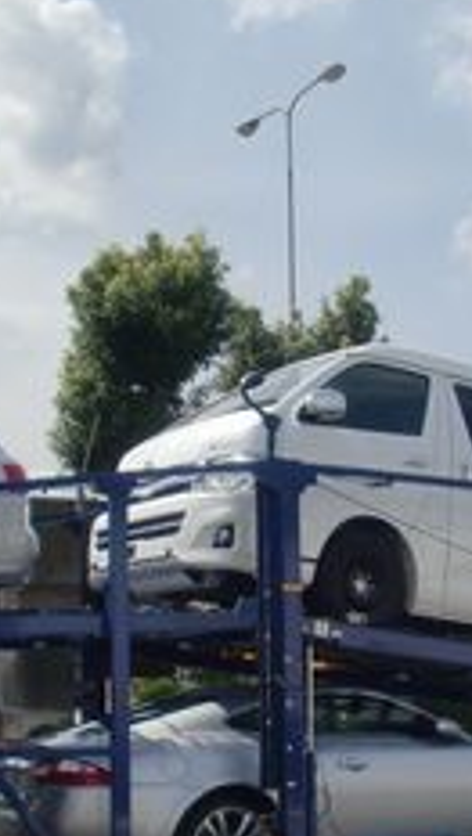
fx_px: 1531
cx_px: 283
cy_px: 541
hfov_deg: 17.5
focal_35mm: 69
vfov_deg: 30.4
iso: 64
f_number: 7.8
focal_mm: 4.65
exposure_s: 1/250
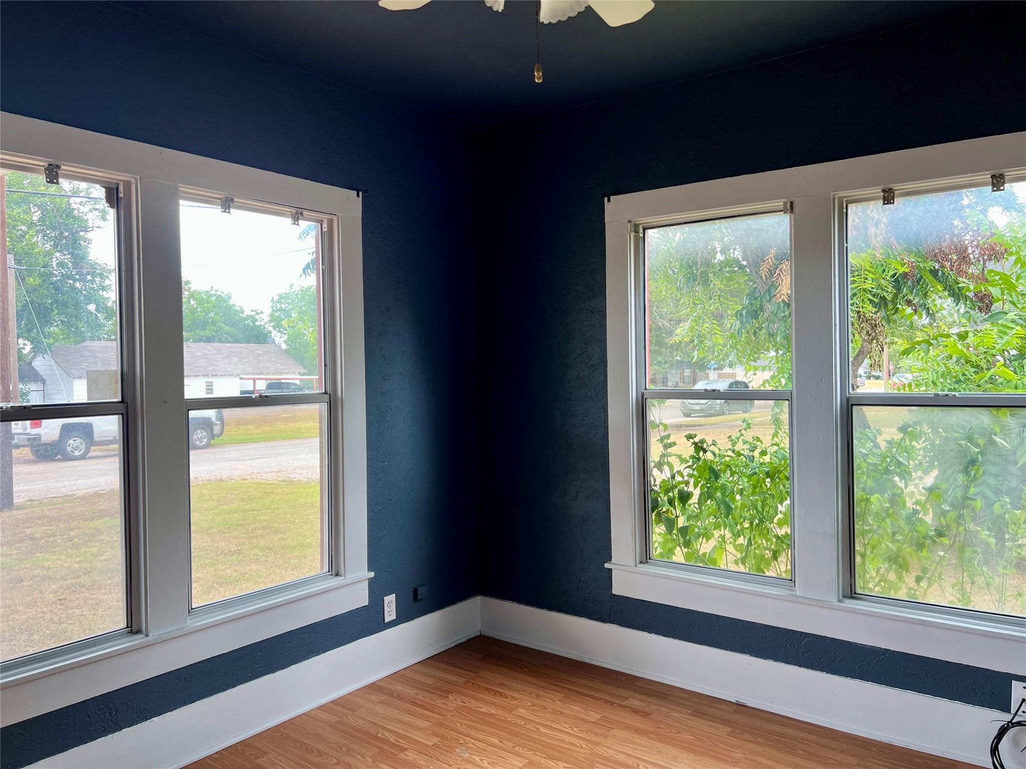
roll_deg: +1.0
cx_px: 513
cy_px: 384
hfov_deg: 67.3
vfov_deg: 53.1
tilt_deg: -0.6
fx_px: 771
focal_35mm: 26
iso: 50
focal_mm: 5.7
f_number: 1.5
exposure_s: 1/121
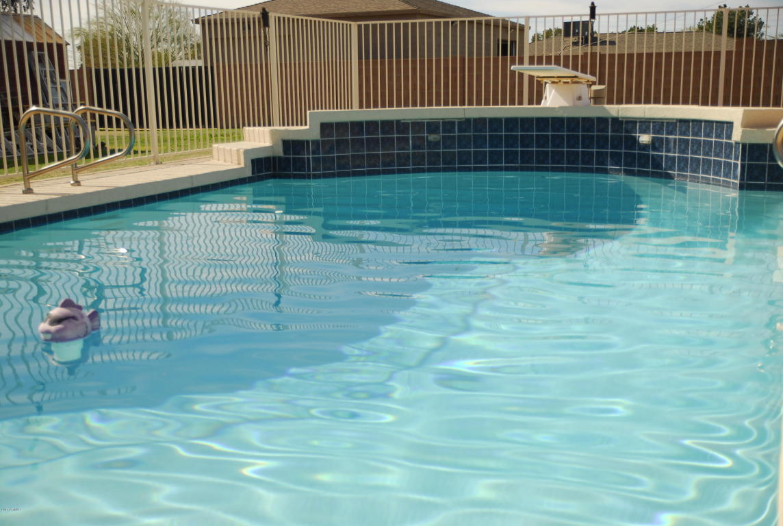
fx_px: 915
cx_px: 392
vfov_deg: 32.0
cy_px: 263
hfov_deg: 46.3
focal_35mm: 42
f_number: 18
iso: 125
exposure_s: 1/2000
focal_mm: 28
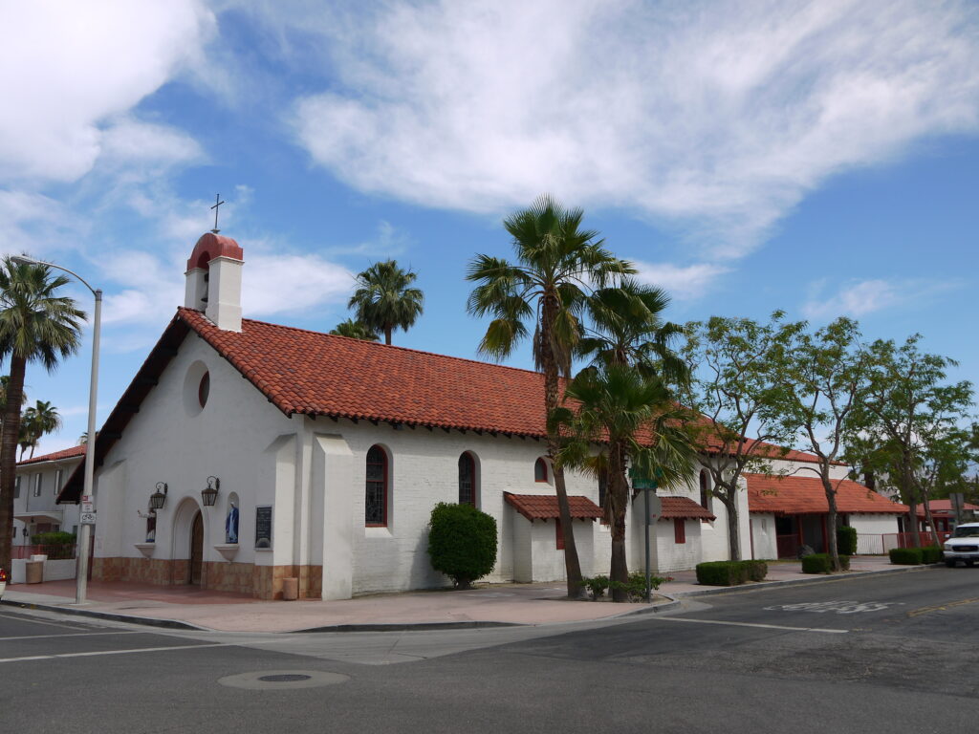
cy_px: 367
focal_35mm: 30
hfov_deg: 60.0
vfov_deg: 46.8
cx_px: 490
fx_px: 848
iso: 160
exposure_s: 1/500
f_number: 7.1
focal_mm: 15
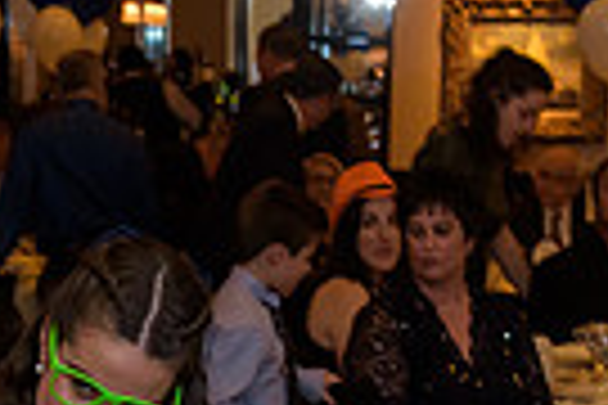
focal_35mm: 150
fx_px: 2533
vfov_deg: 8.9
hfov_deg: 13.6
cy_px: 646
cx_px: 81
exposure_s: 1/125
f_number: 3.2
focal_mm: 35
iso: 1600
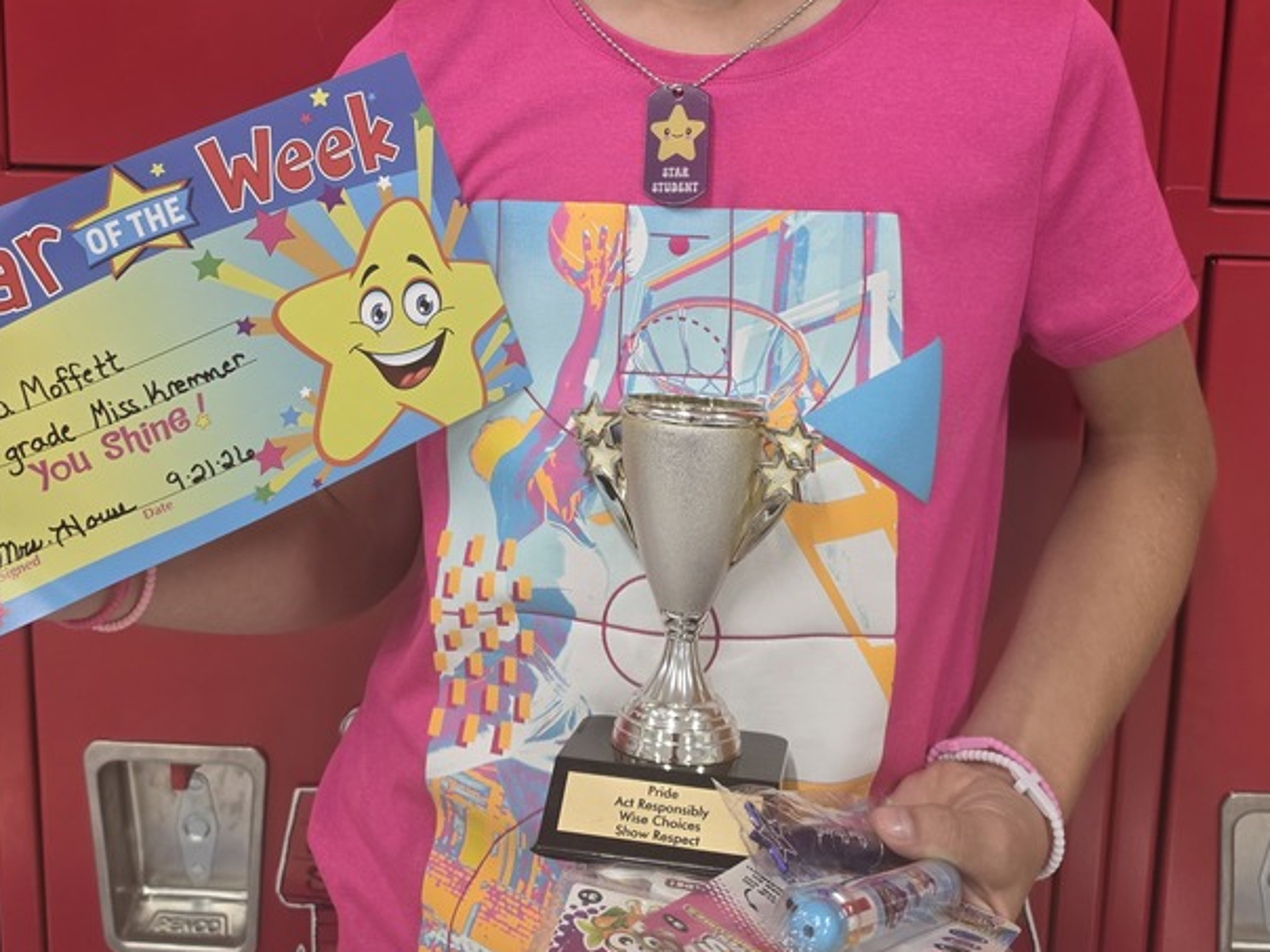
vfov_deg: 34.4
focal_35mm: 39
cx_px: 629
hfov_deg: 47.9
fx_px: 1431
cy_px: 63
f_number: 1.4
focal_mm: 6.5
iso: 100
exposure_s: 1/120
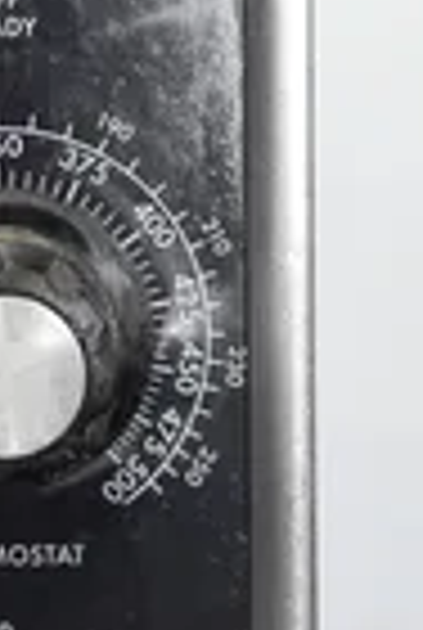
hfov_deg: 11.9
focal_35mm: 114
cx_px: -16
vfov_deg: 16.9
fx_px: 1999
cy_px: -180
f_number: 3.5
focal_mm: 14.69
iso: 800
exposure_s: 1/40
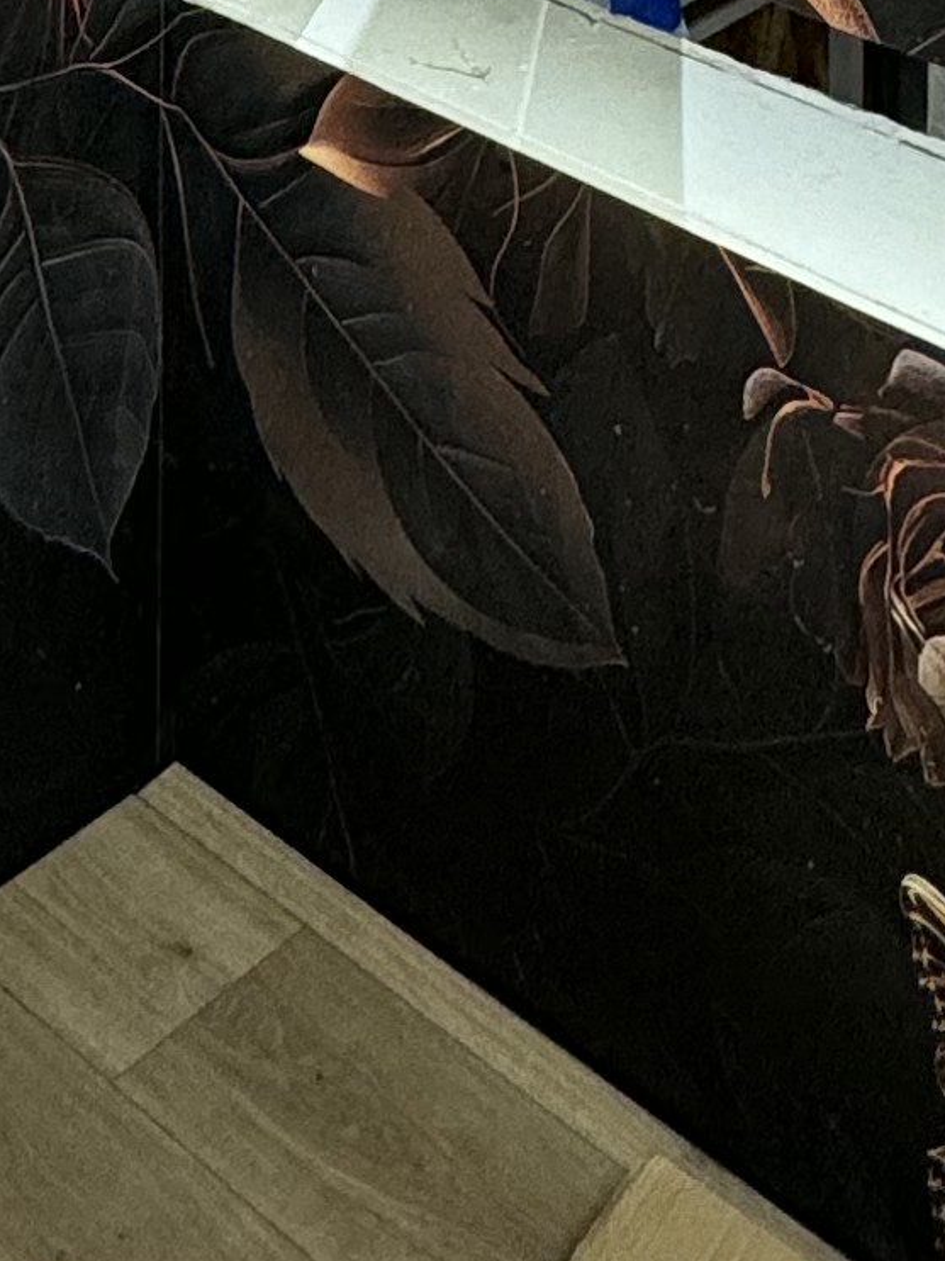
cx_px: 555
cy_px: -1195
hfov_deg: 19.4
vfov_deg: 18.2
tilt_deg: -1.3
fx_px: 2767
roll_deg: +0.2
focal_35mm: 76
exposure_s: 1/60
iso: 160
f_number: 2.2
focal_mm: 2.22
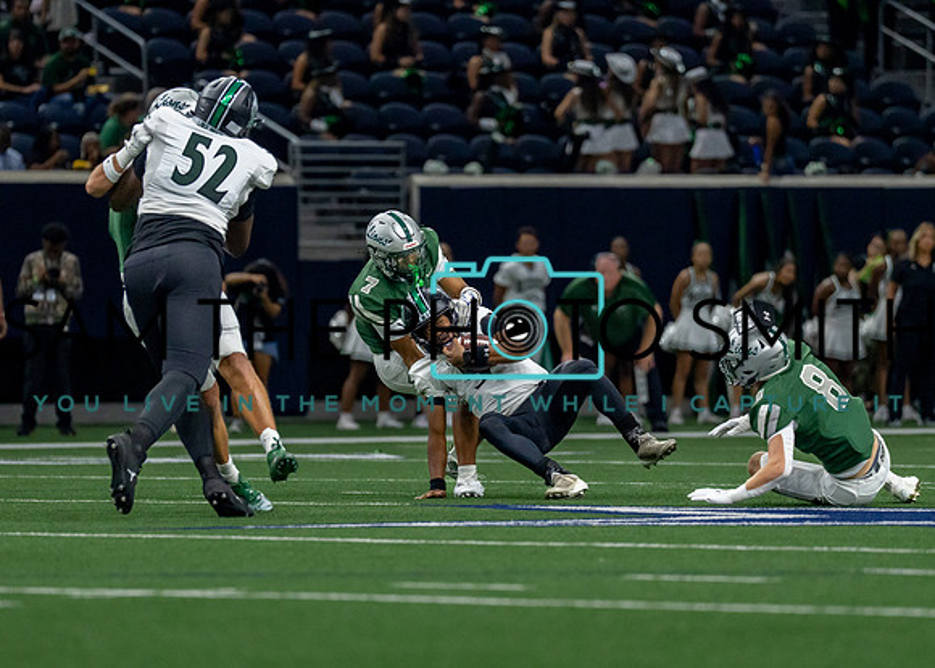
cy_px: 325
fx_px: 9190
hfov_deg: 5.8
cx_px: 445
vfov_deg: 4.2
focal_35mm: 346
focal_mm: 200
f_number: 2.8
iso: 1600
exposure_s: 1/1600
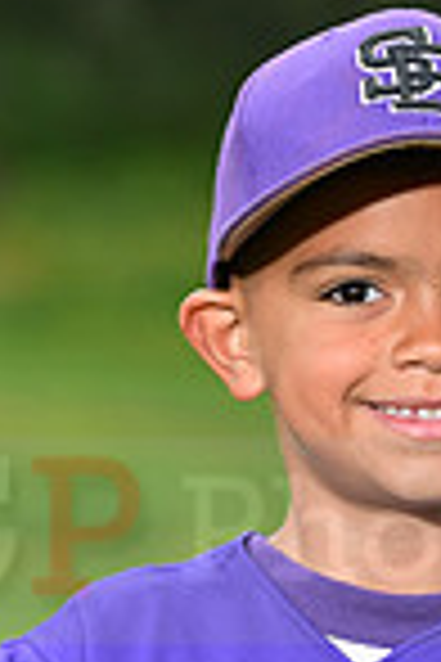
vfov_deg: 3.9
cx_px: 506
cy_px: 500
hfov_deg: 2.6
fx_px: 9811
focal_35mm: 534
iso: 400
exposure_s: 1/250
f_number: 5.6
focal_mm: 135
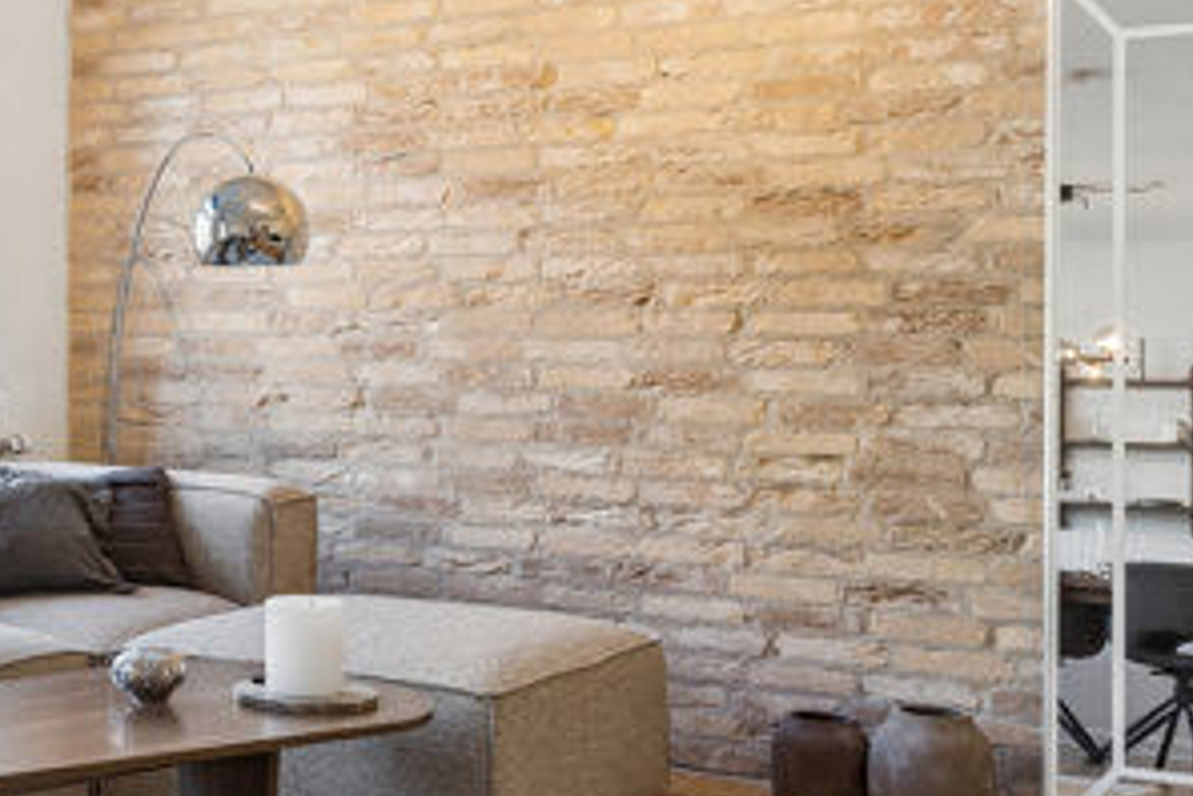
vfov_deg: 21.6
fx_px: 2077
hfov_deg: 30.0
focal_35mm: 63
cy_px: 316
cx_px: 20
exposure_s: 1/3.33
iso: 200
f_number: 8
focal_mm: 15.5
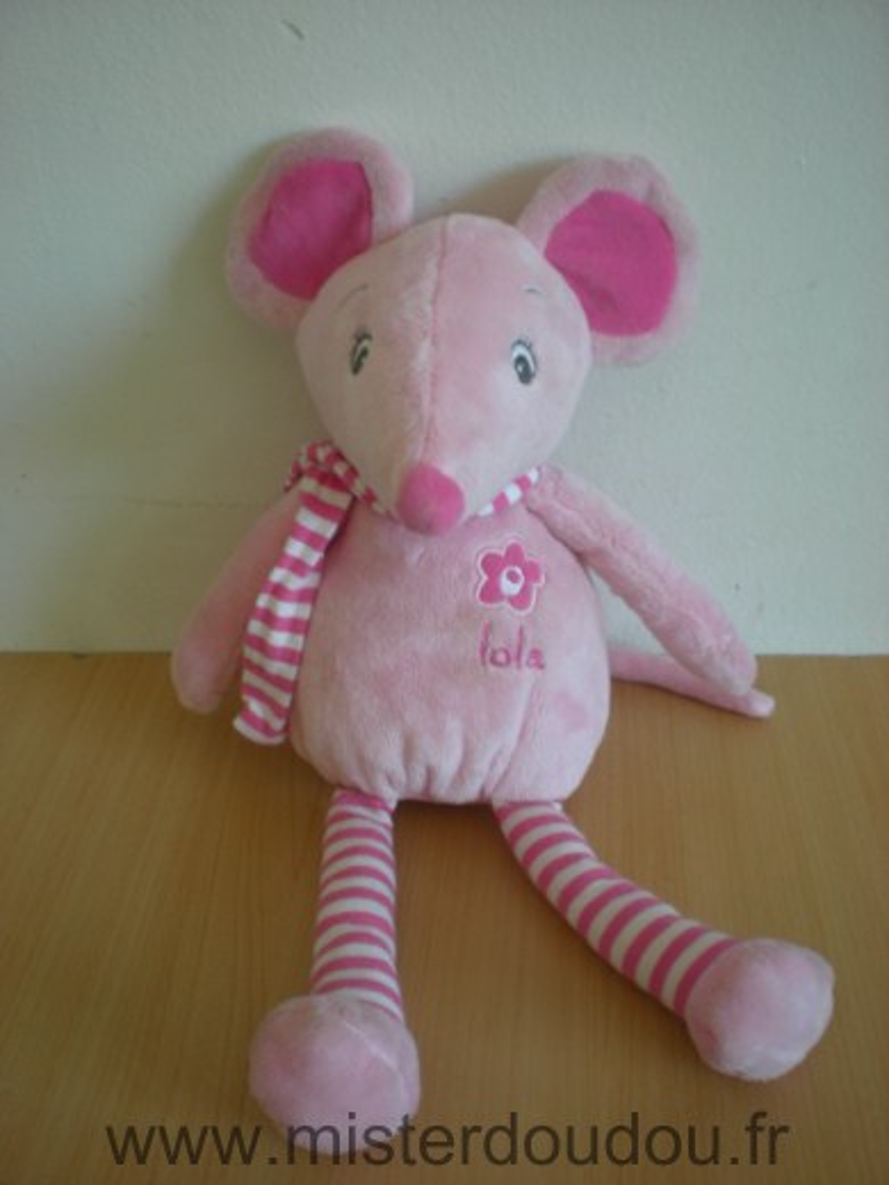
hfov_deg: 37.7
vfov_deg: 49.0
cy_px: 592
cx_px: 444
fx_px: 1301
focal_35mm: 38
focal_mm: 6.3
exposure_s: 1/16.4
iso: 64
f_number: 3.1
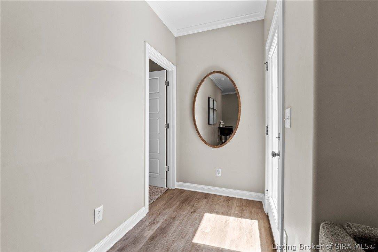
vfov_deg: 77.3
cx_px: 189
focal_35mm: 15
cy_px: 126
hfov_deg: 100.4
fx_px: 157
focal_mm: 10
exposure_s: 1/10
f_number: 11
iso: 400
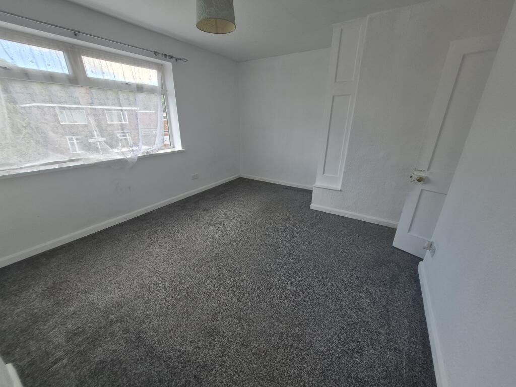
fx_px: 194
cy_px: 194
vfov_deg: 89.9
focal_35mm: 13
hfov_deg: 106.2
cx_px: 258
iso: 64
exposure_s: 1/100
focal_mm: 1.74
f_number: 2.2
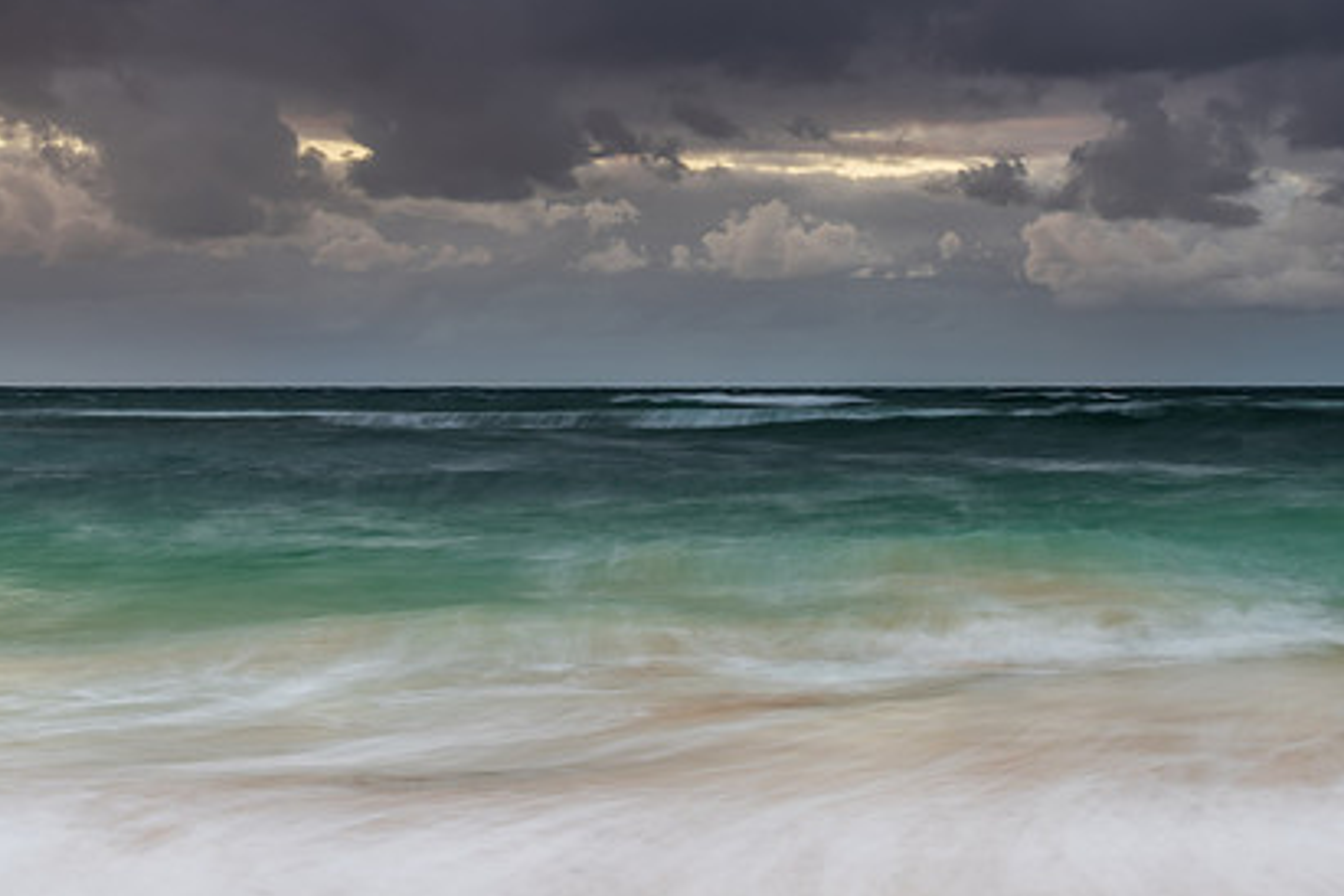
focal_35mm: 72
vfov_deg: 18.9
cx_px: 883
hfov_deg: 27.9
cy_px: 459
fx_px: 2688
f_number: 9
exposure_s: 2.5
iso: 50
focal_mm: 50
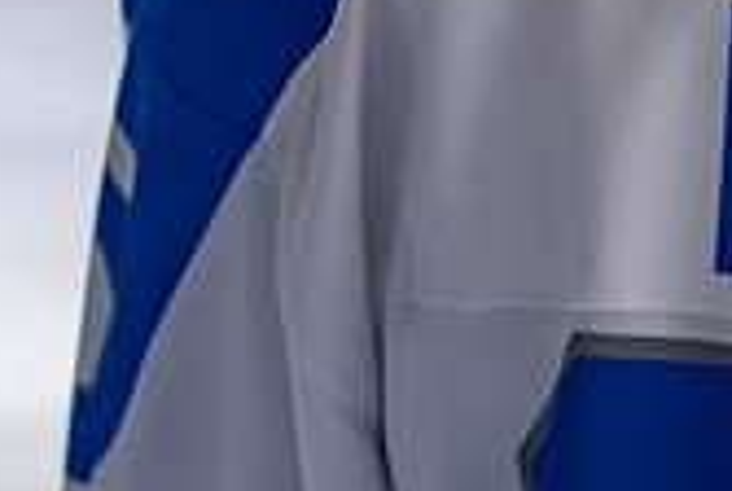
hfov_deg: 5.0
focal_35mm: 413
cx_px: 1026
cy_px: -335
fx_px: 8413
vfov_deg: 3.3
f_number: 3.2
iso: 2000
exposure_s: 1/800
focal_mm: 70
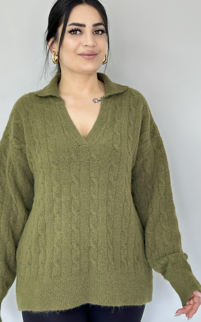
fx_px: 605
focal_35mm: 69
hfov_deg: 18.9
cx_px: 81
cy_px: 141
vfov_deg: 29.8
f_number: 1.78
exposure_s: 1/100
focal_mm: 6.86
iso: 80
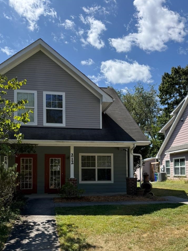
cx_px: 89
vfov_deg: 55.9
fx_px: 232
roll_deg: +0.3
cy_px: 161
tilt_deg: +3.2
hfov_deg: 44.1
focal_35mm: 32
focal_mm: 6.76
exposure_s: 1/4405
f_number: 1.78
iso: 125
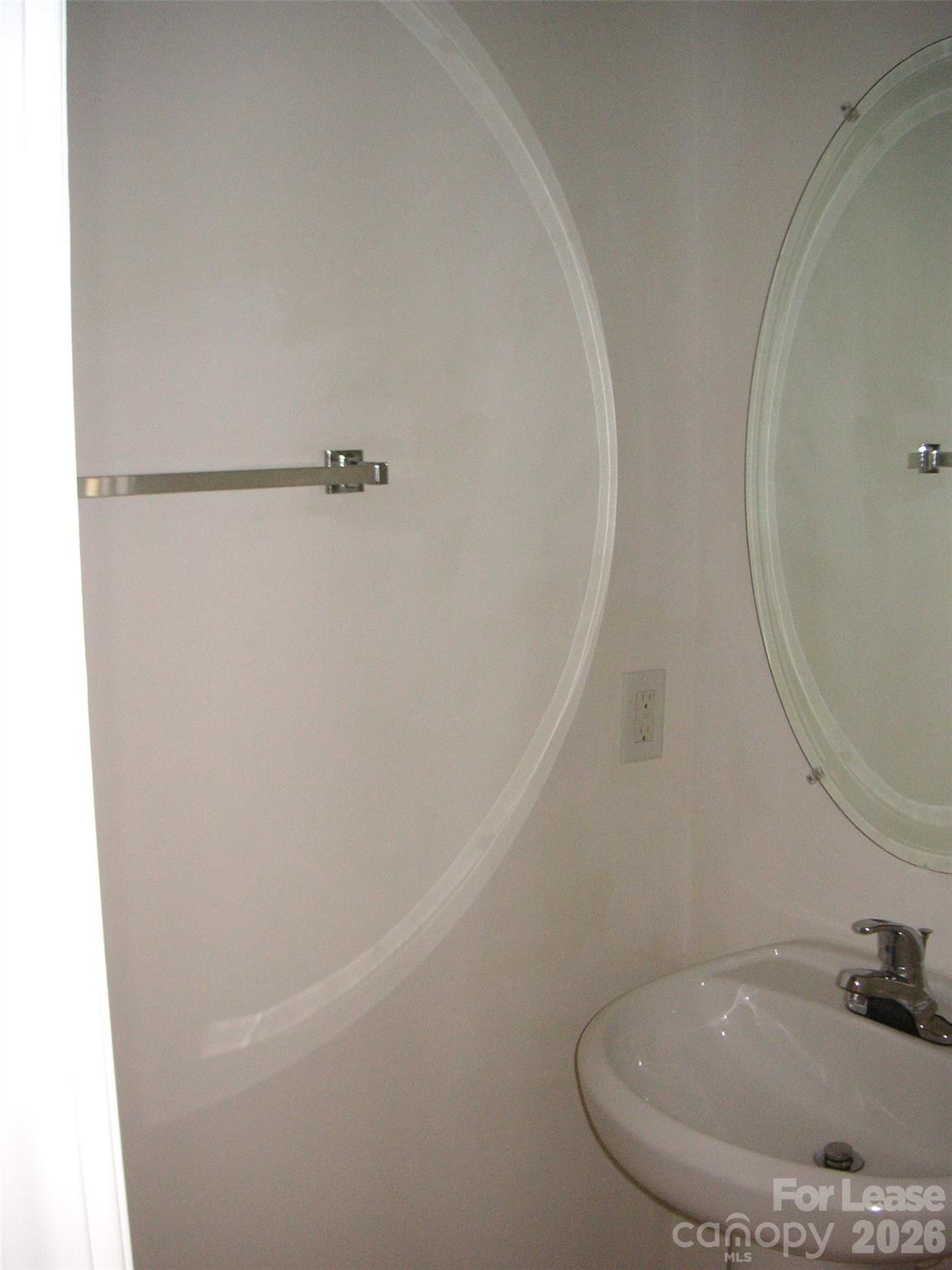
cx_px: 476
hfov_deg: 38.7
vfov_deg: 50.1
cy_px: 635
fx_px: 1357
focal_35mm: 37
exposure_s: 1/45
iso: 160
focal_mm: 6.1
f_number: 2.8
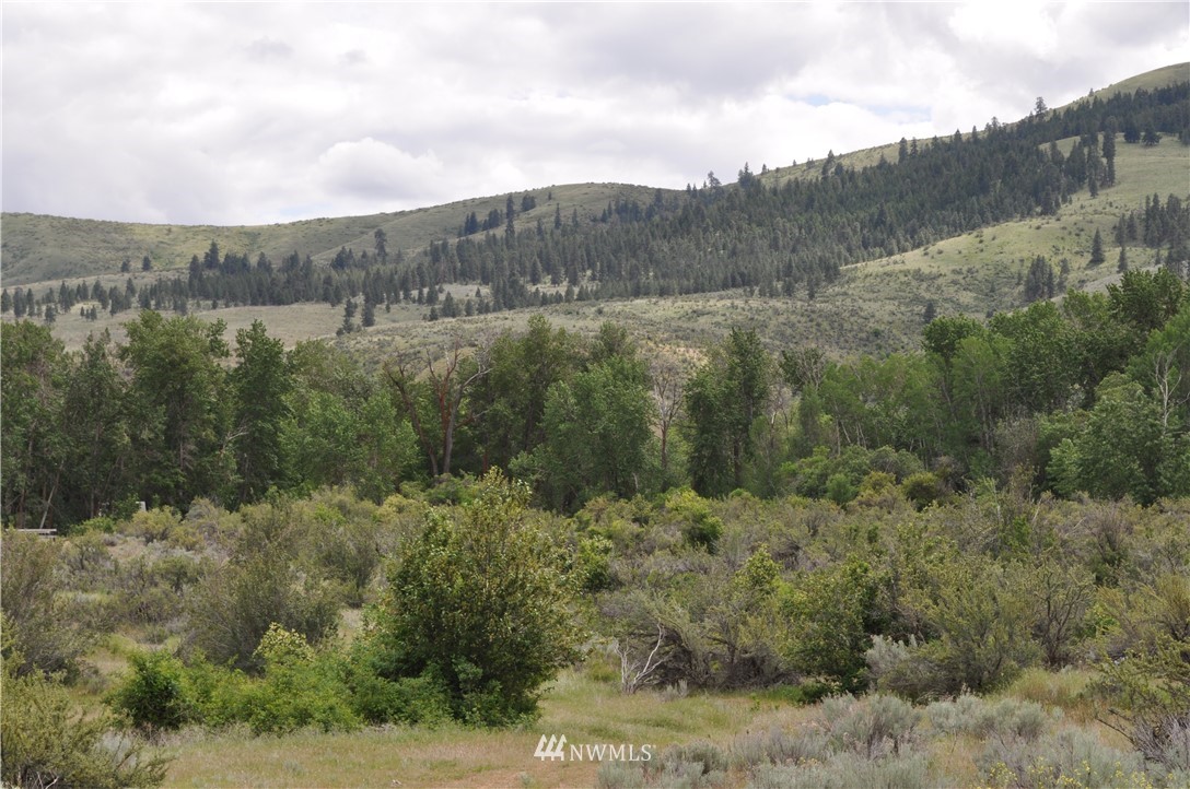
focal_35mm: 78
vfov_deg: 17.4
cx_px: 595
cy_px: 394
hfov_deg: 26.0
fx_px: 2574
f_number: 13
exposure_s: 1/200
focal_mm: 52
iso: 200
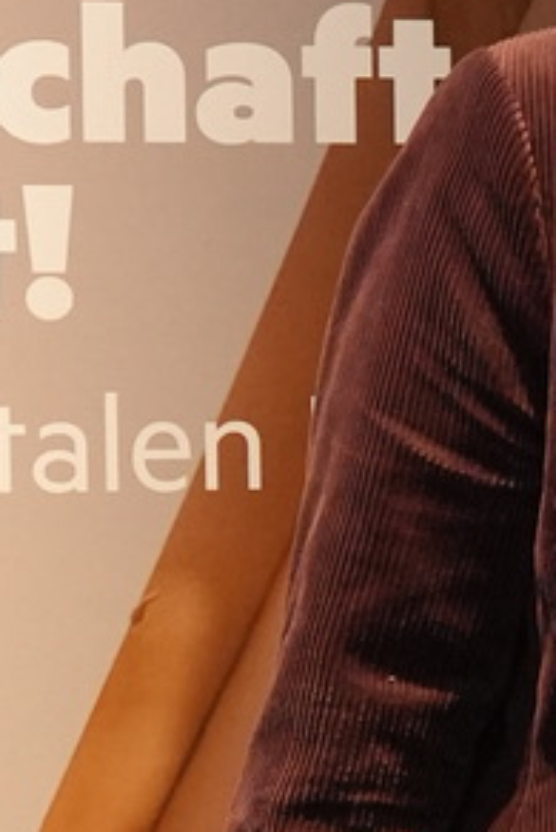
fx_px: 5298
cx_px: 1155
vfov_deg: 9.0
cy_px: 687
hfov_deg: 5.8
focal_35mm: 229
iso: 3200
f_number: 4
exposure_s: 1/160
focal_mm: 29
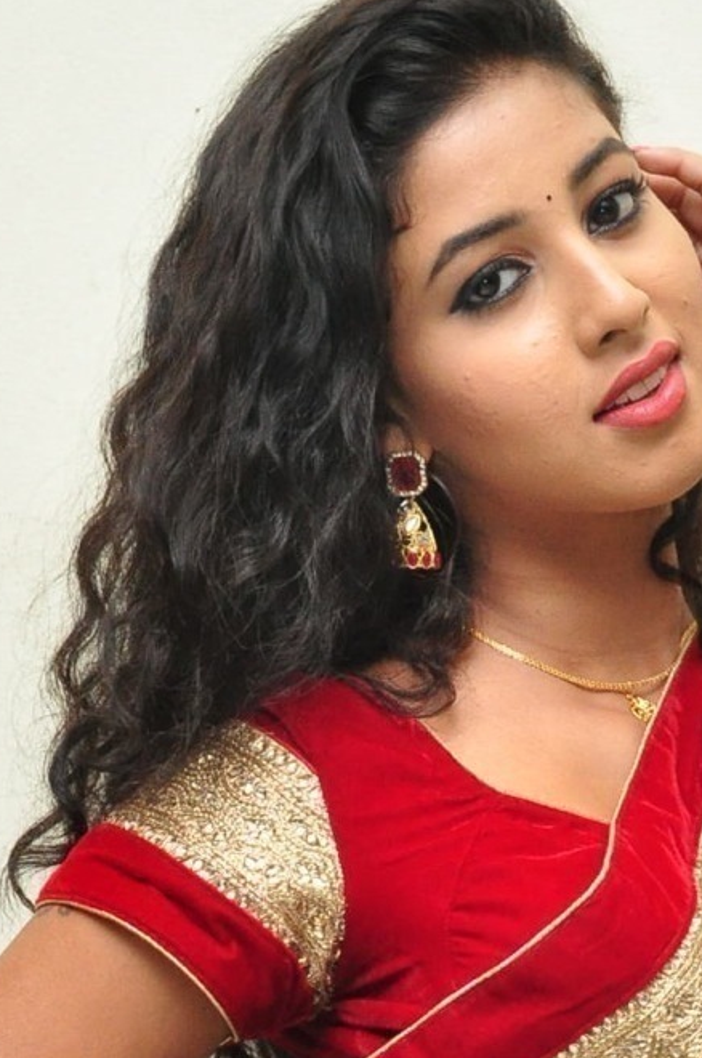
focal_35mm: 156
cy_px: 1339
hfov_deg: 8.7
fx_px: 4577
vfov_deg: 12.8
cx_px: 579
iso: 1600
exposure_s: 1/125
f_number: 7.1
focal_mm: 38
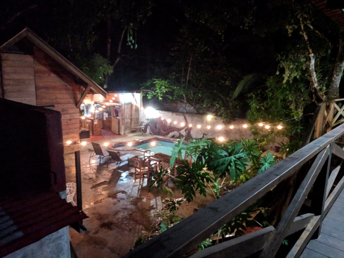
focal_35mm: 26
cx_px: 172
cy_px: 129
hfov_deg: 67.3
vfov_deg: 53.0
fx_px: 258
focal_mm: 4.67
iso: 3264
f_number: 2
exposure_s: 1/15
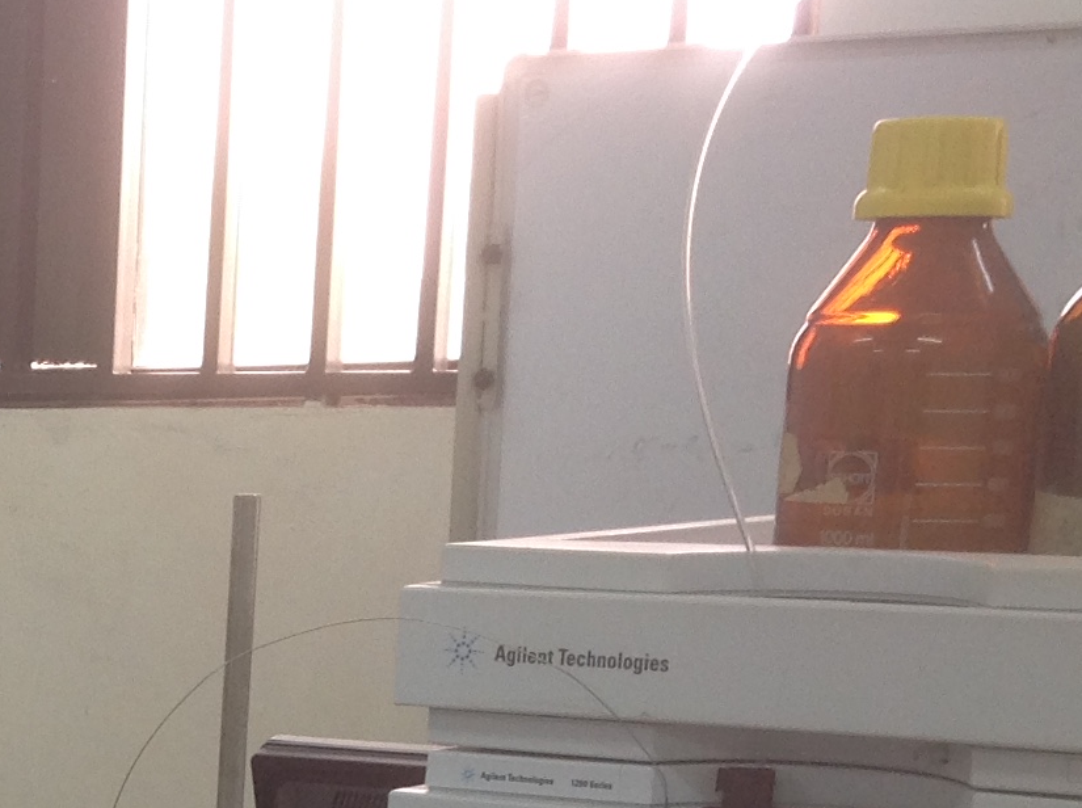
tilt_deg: -14.3
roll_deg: +0.0
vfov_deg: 12.8
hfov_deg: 16.8
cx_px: -350
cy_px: 1200
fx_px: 3433
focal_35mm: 110
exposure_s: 1/25
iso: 50
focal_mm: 4.28
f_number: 2.4
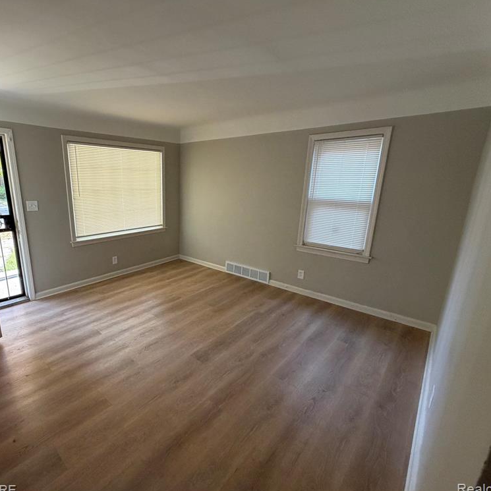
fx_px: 273
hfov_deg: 82.5
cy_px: 246
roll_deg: -0.3
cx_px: 187
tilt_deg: -13.7
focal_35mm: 17
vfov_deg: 84.0
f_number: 2.2
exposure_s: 1/121
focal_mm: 2.22
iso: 250
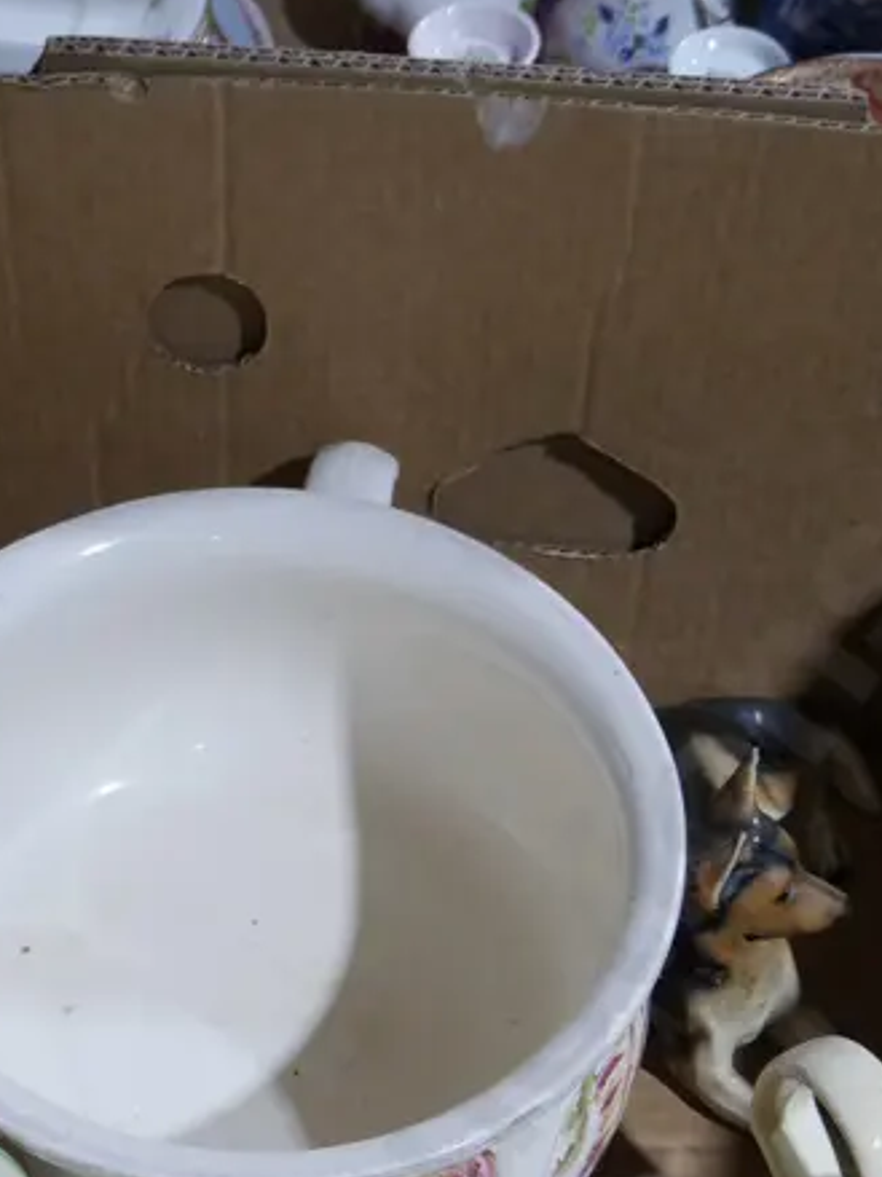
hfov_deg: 21.0
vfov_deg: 26.6
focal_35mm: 70
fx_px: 2379
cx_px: 475
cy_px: 1118
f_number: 3.6
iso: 320
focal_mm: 15
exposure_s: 1/60
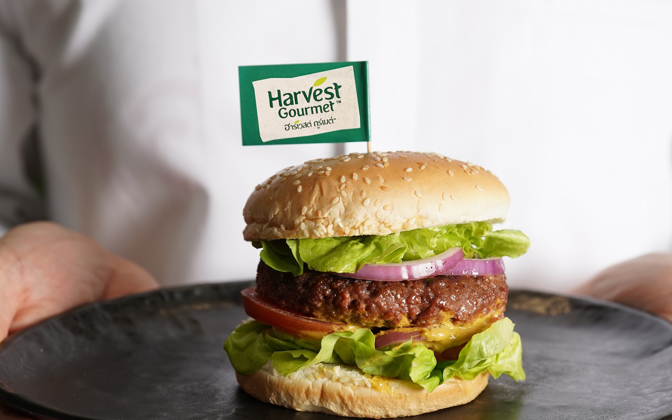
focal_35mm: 75
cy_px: 233
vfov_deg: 17.4
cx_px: 351
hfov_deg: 27.5
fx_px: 1373
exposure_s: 1/160
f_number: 4
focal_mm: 50
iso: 250
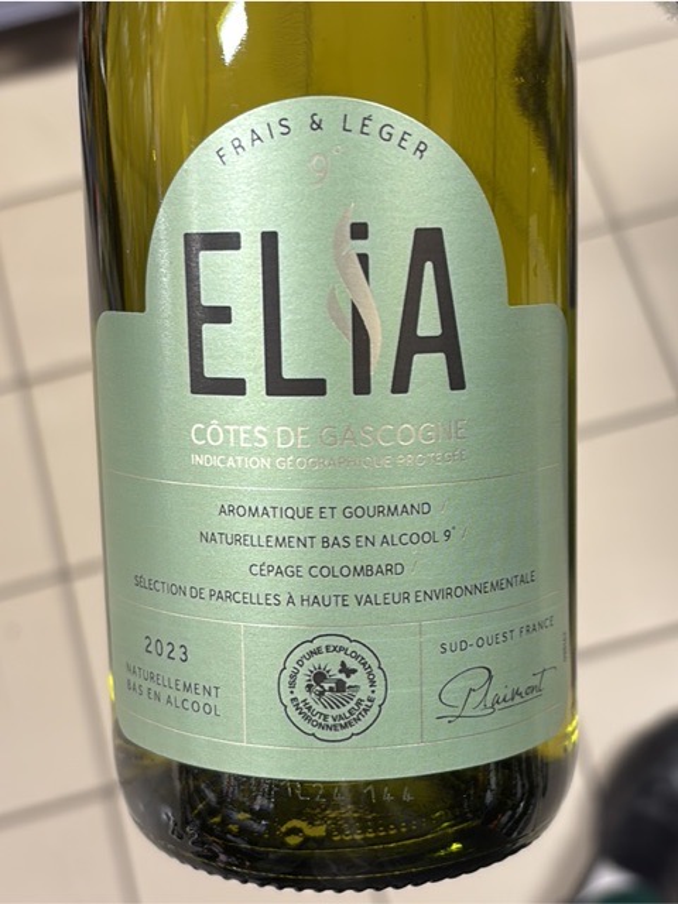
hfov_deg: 51.4
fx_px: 705
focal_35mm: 27
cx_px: 339
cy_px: 452
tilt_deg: -68.2
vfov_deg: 65.3
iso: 64
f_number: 1.6
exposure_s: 1/40
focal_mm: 5.96
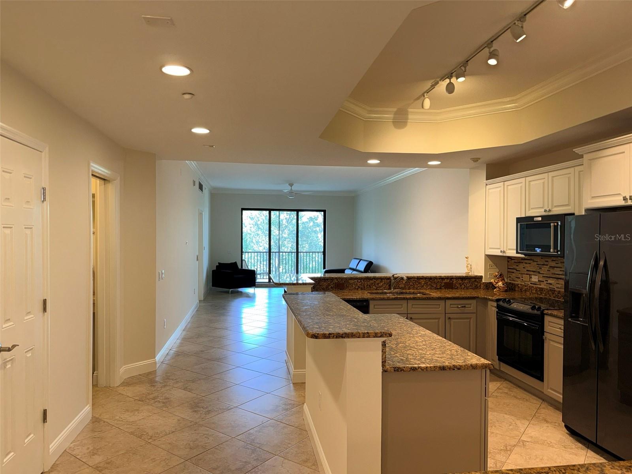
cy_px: 237
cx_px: 316
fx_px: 438
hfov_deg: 71.6
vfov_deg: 56.8
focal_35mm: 24
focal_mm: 6.76
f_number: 1.78
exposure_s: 1/54
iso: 50
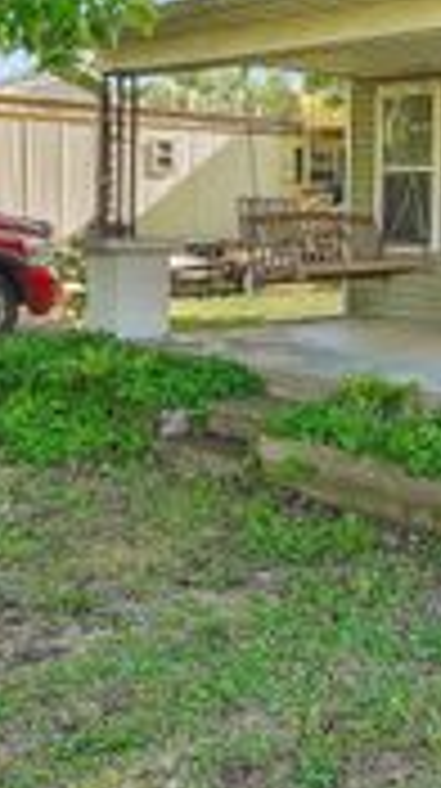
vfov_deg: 41.2
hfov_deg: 20.5
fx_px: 1033
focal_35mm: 50
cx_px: 670
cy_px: 259
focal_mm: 16.5
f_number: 9
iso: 400
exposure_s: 1/320
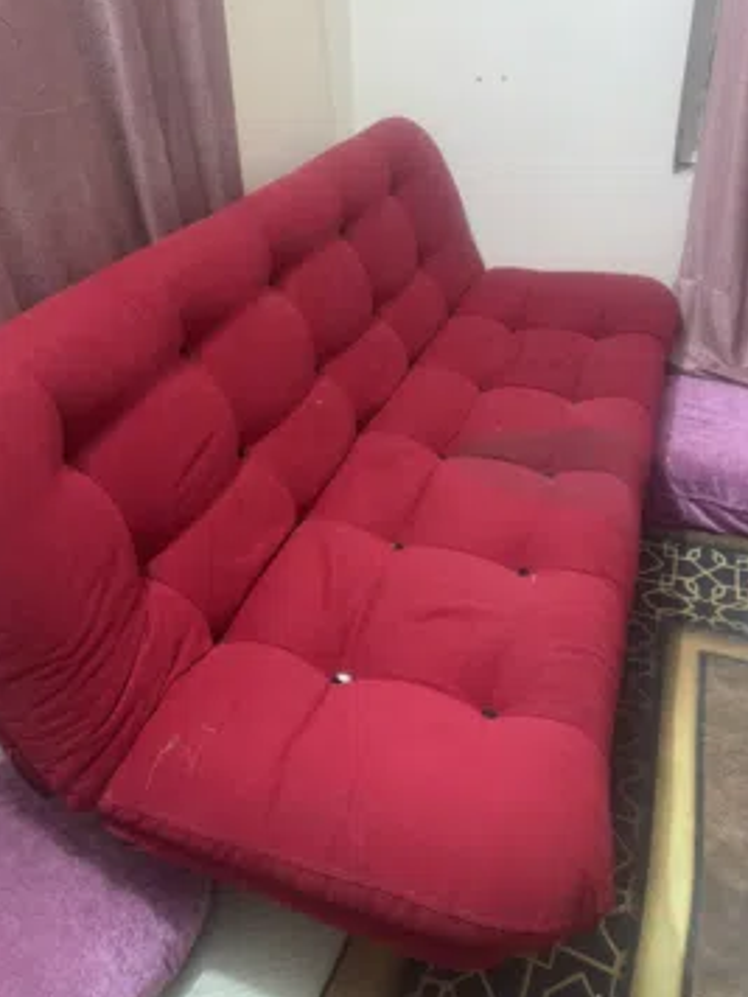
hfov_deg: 51.3
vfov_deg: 65.1
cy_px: 442
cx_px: 364
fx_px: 778
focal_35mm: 27
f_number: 1.78
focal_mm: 6.76
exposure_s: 1/50
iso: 640
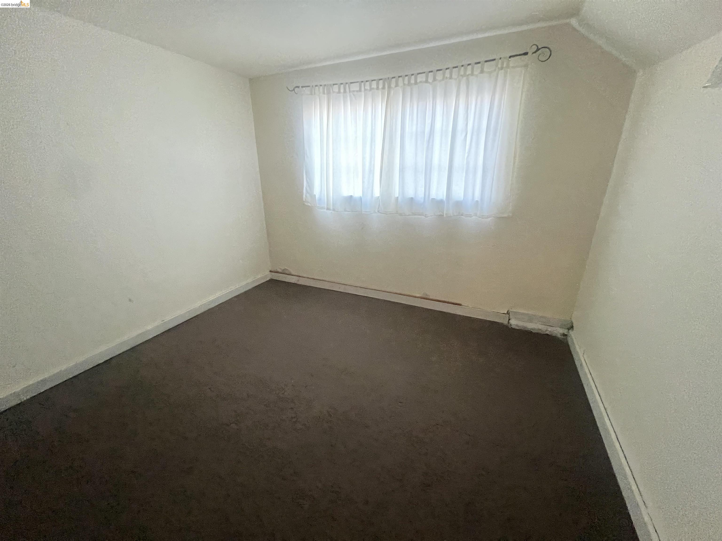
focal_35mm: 13
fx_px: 271
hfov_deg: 106.2
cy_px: 270
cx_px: 361
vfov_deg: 89.9
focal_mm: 1.57
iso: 800
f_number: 1.8
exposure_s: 1/60
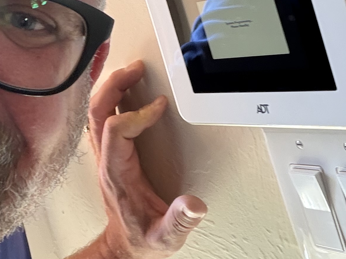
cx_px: 80
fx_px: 789
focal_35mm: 79
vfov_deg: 18.3
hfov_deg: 24.4
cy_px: 16
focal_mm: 2.71
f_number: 1.9
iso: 250
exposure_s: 1/30
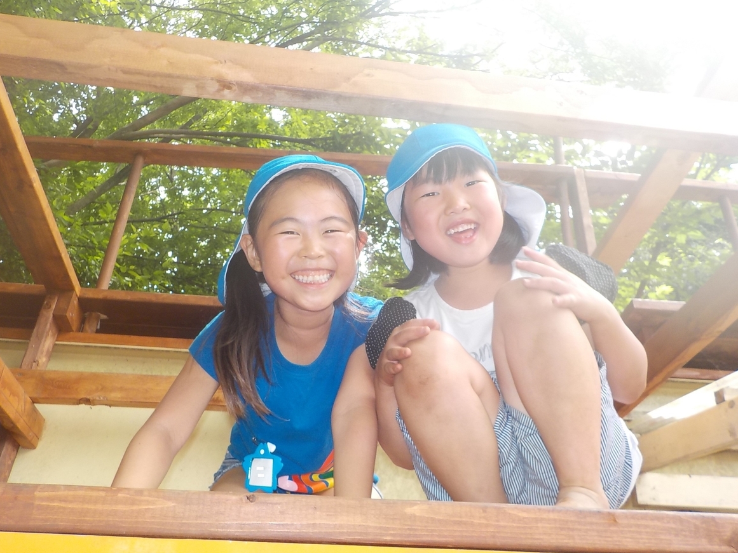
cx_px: 369
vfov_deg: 45.4
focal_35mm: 31
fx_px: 661
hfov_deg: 58.3
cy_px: 275
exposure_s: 1/100
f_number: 3.3
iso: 125
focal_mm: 4.1
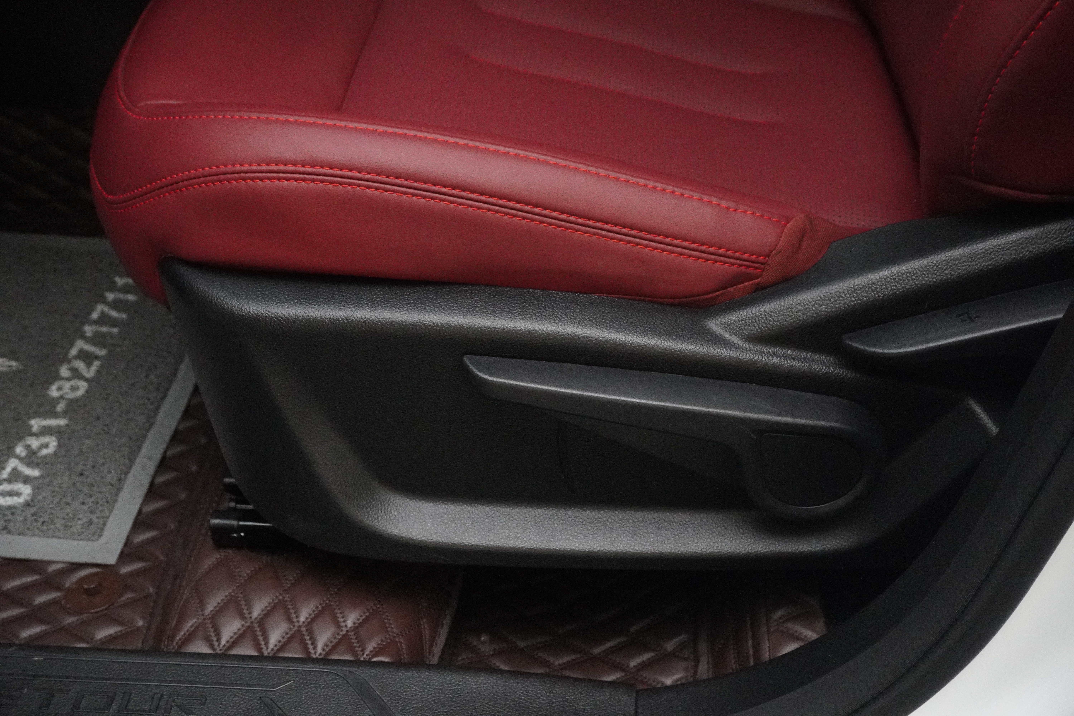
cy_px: 358
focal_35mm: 40
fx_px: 1208
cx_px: 537
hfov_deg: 47.9
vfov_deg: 33.0
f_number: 6.3
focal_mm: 27
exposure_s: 1/80
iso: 6400
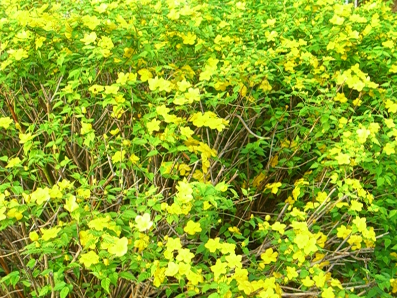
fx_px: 654
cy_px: 149
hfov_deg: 33.8
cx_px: 198
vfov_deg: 25.7
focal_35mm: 57
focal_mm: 11.8
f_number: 3.6
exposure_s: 1/200
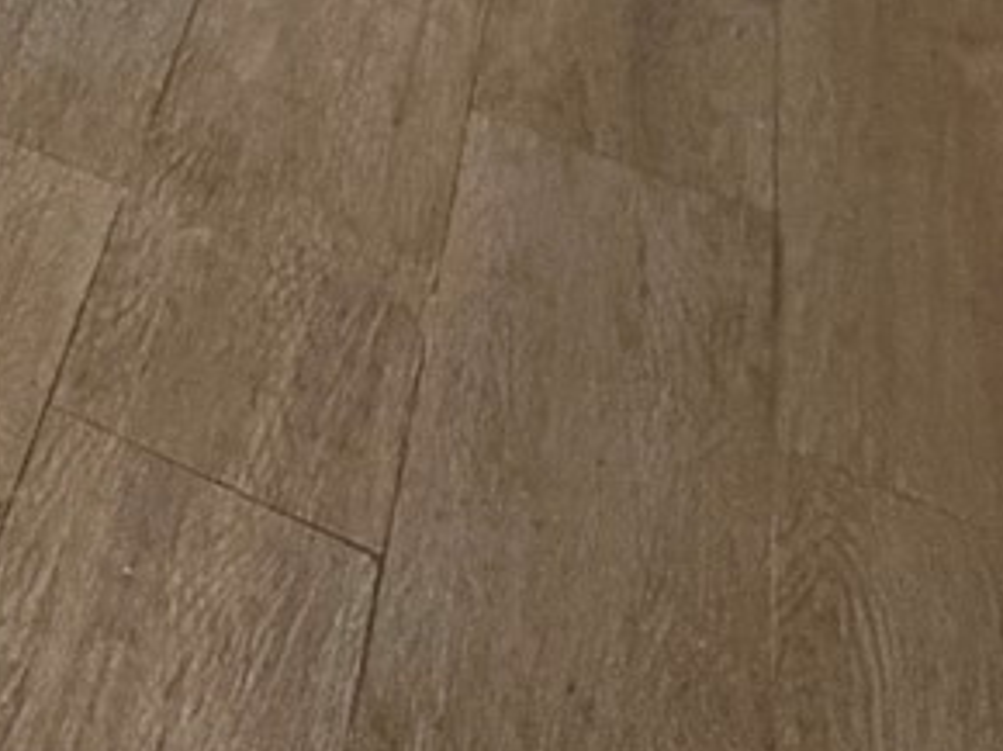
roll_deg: -1.8
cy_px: -1533
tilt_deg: -2.9
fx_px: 2866
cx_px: -1487
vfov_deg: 10.4
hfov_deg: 13.6
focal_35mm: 99
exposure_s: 1/120
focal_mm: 2.22
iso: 200
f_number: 2.2
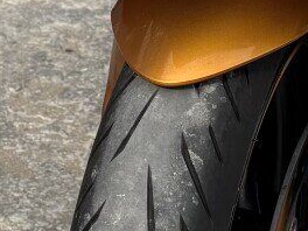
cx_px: 224
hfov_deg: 11.1
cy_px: -129
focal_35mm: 177
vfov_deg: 8.2
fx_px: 1575
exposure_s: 1/2252
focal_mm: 6.76
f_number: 1.78
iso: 80
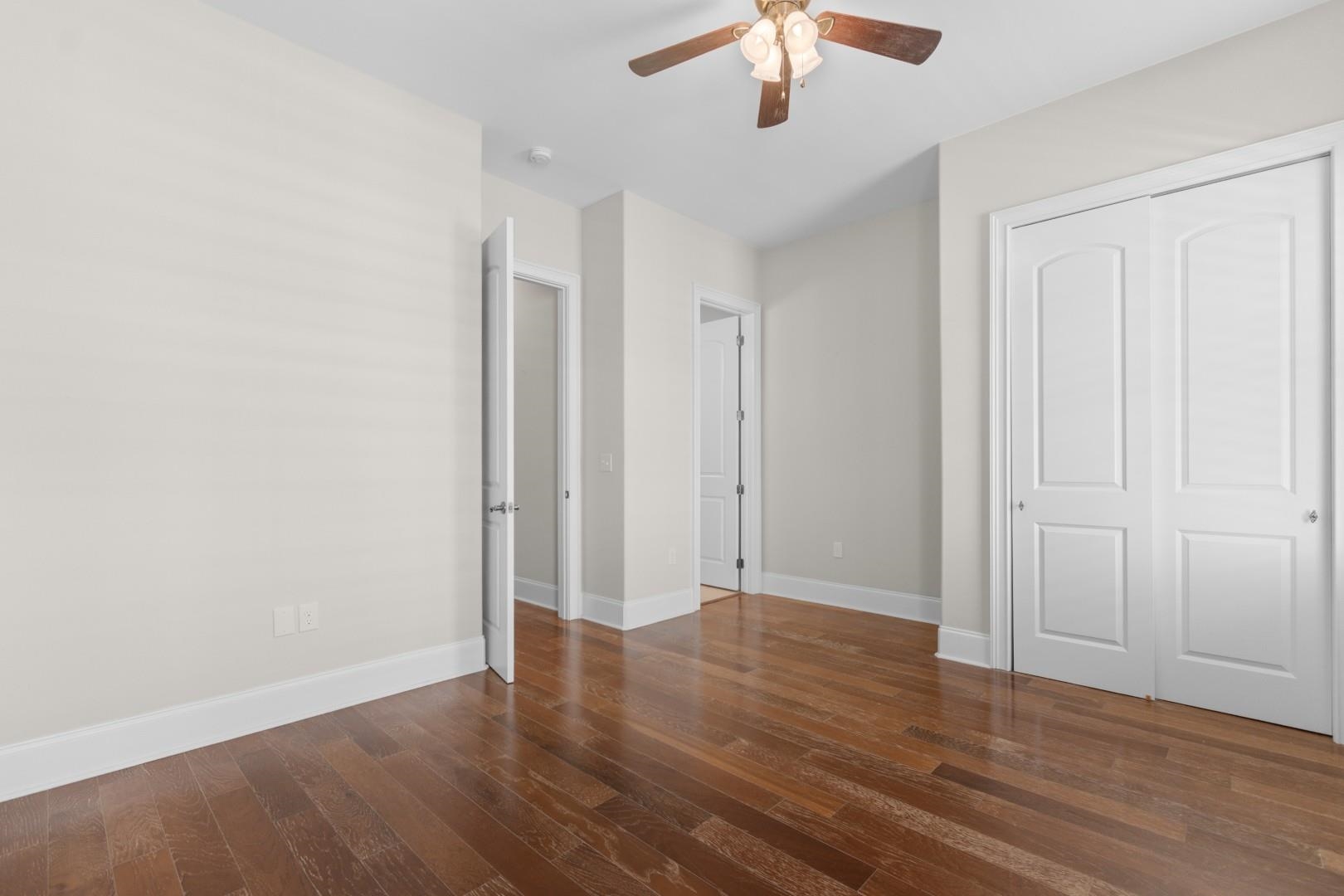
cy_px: 448
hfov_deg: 100.4
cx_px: 672
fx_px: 560
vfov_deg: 77.3
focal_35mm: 15
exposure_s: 1/3
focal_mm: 10
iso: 100
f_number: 4.5
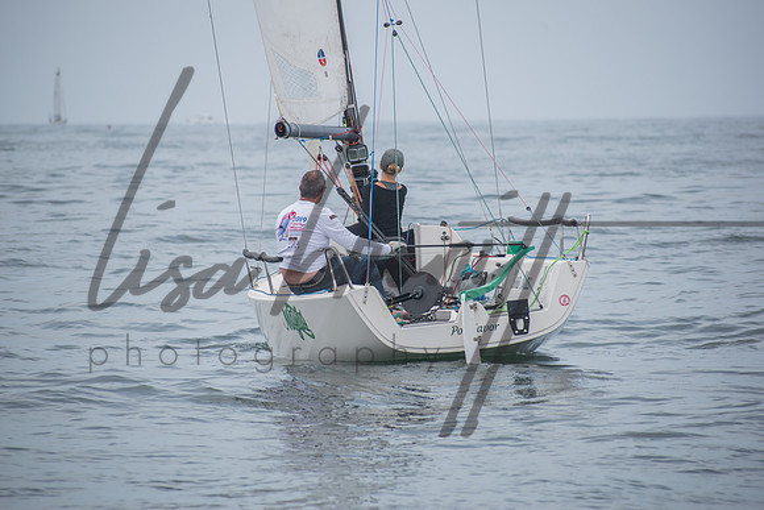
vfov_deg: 4.2
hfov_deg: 6.2
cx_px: 382
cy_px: 255
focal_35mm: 330
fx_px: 7005
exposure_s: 1/400
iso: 100
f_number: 5.6
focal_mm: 220
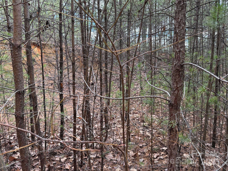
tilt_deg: -6.0
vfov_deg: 56.8
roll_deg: +2.0
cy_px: 86
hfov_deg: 71.6
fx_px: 158
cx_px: 114
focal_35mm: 24
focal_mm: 6.76
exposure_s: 1/237
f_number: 1.78
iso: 125
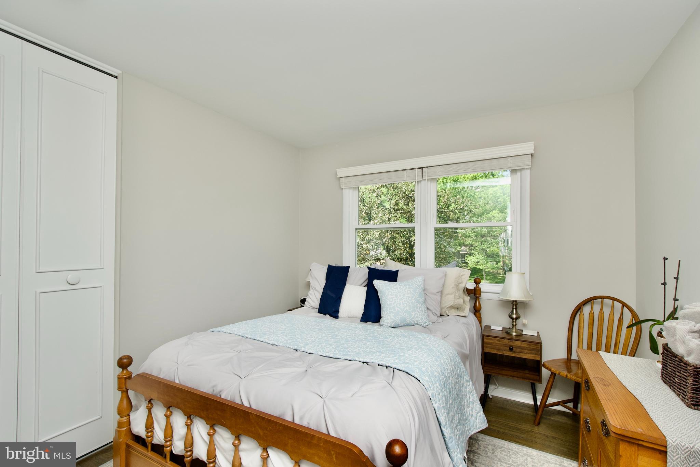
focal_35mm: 15
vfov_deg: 77.3
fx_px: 292
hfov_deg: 100.4
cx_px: 350
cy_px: 234
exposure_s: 1/200
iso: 320
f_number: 7.1
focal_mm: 10
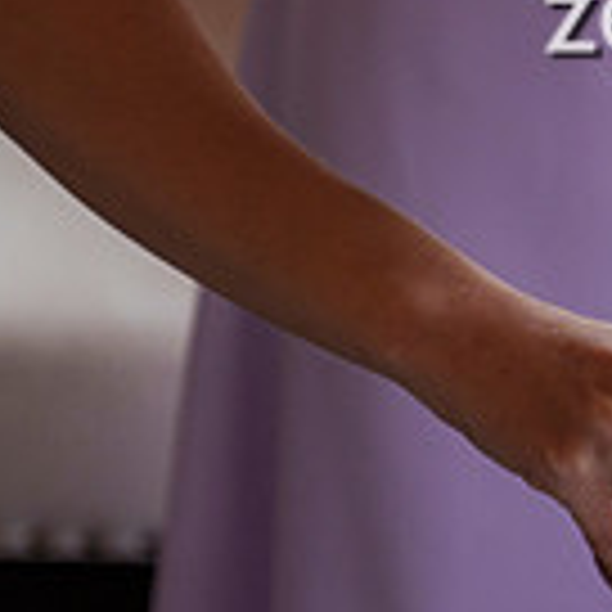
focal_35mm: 273
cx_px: 861
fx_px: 5461
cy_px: 80
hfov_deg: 6.3
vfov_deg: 6.4
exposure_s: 1/800
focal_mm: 70
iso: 800
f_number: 2.8
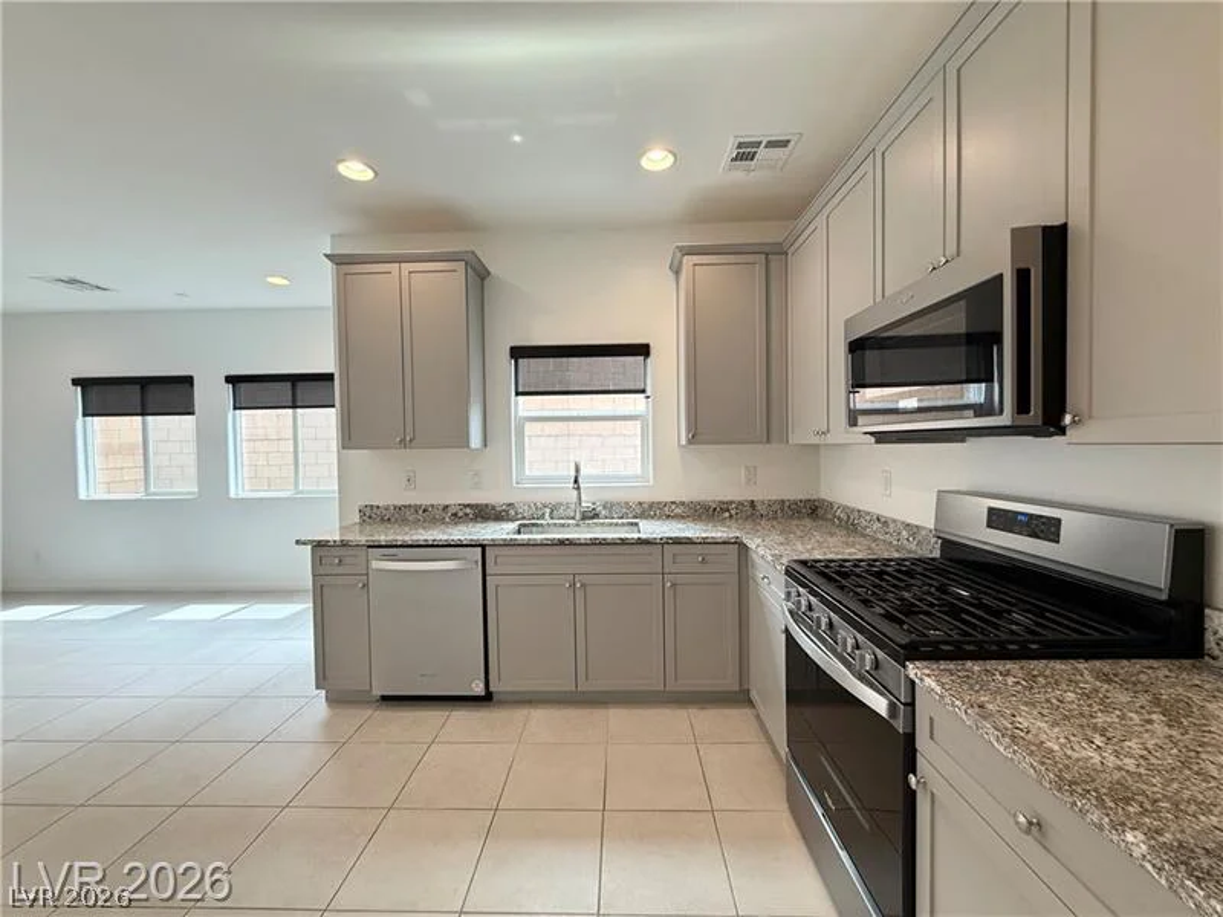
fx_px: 495
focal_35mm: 14
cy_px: 458
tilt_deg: -1.5
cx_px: 612
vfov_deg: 85.7
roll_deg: +0.5
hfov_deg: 102.1
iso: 125
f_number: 2.2
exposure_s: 1/120
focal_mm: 2.22
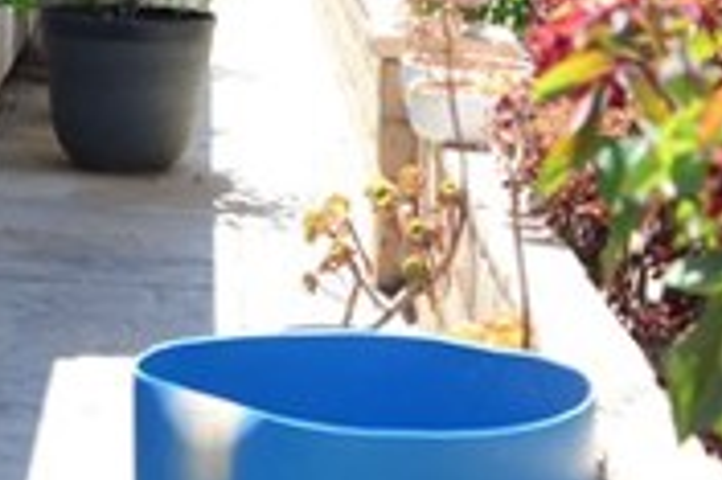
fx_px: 2805
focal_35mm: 140
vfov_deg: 9.5
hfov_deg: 14.6
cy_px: -244
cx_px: 180
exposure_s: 1/100
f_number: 9
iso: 200
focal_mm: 24
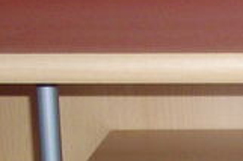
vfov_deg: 5.6
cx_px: 404
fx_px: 1612
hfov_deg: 8.4
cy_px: 330
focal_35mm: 239
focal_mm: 6.2
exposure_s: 1/50
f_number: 2.8
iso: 160
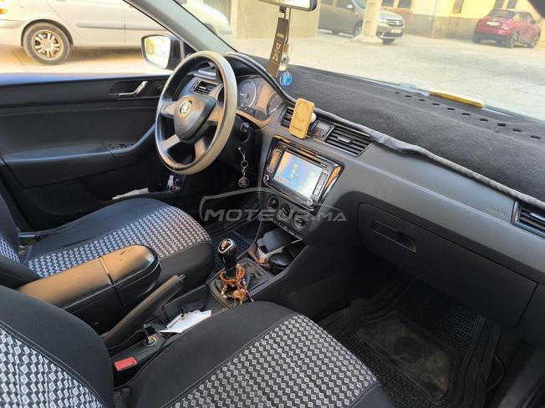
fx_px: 362
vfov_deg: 58.9
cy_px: 204
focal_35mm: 23
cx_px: 272
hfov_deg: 73.9
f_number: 1.65
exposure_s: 1/100
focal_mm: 6.14
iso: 500
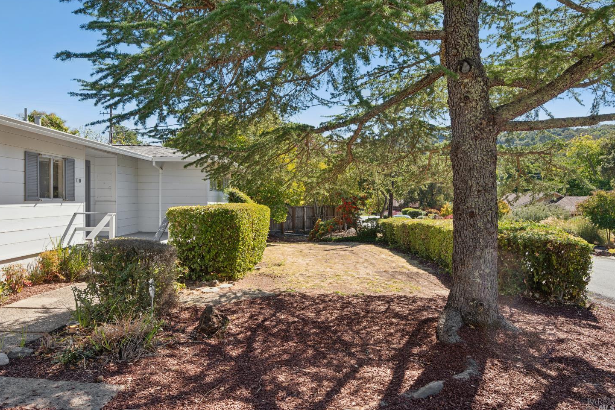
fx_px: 427
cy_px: 203
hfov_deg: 71.5
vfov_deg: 51.3
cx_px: 302
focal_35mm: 25
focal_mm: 24
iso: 320
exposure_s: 1/100
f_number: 11
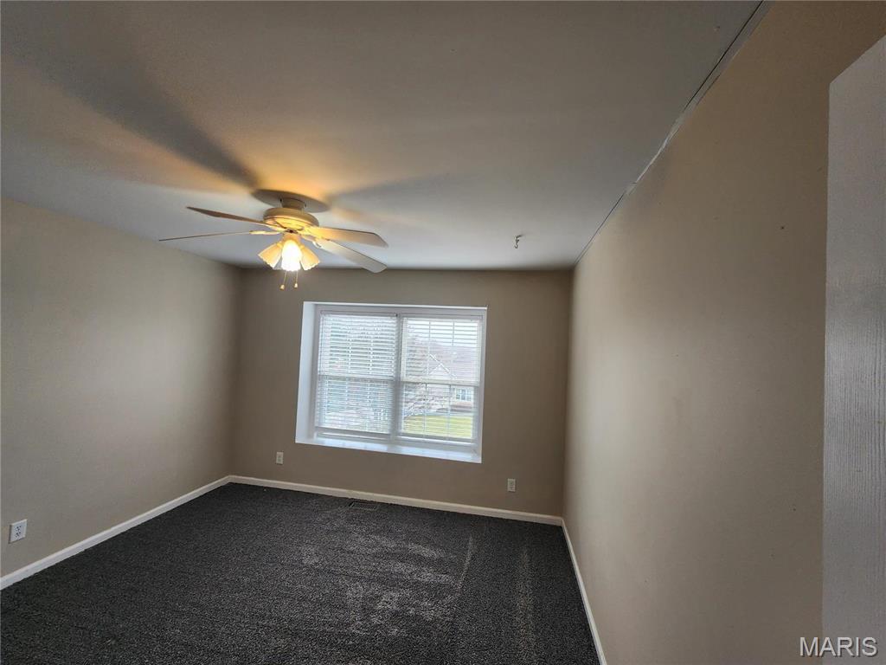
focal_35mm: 13
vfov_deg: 89.9
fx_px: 333
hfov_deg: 106.2
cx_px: 443
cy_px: 332
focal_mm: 2.2
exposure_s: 1/60
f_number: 2.2
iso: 160
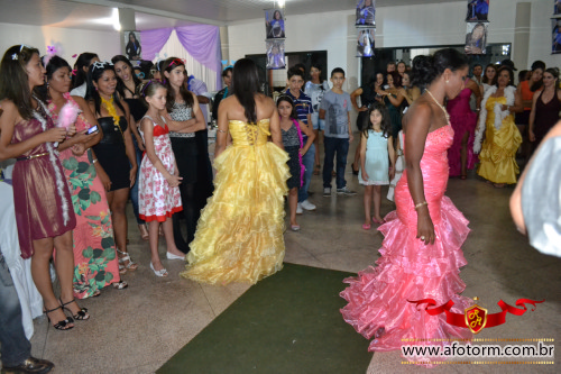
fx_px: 421
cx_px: 280
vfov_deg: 47.9
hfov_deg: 67.4
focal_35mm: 27
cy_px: 187
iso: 3200
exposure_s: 1/60
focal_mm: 18
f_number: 3.5
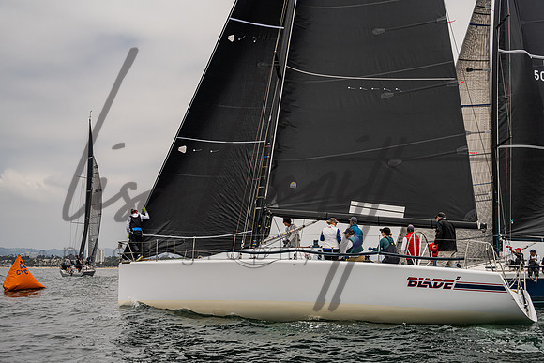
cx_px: 269
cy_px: 181
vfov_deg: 27.0
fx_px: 757
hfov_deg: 39.5
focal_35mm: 50
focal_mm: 49
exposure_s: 1/1000
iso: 250
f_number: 6.3
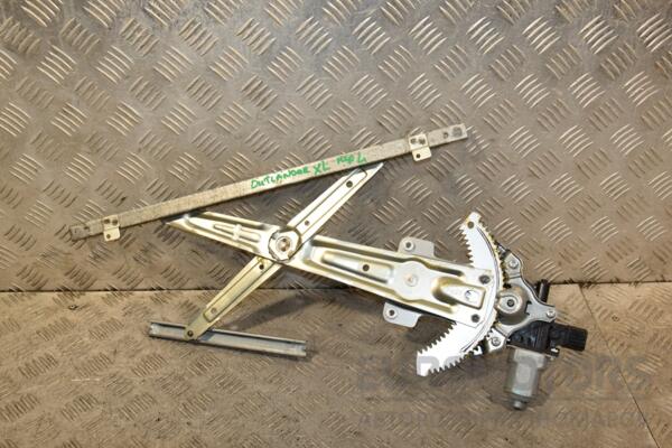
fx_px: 700
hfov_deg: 51.3
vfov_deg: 35.5
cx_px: 336
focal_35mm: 38
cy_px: 224
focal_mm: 25
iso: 800
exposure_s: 1/200
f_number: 7.1
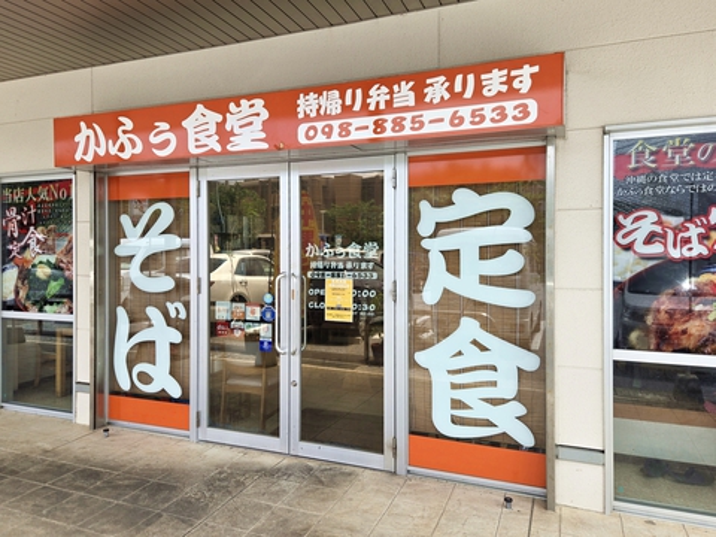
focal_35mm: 23
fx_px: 476
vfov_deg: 58.9
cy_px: 268
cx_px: 358
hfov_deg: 73.9
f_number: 1.8
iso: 25
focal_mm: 5.4
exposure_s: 1/794
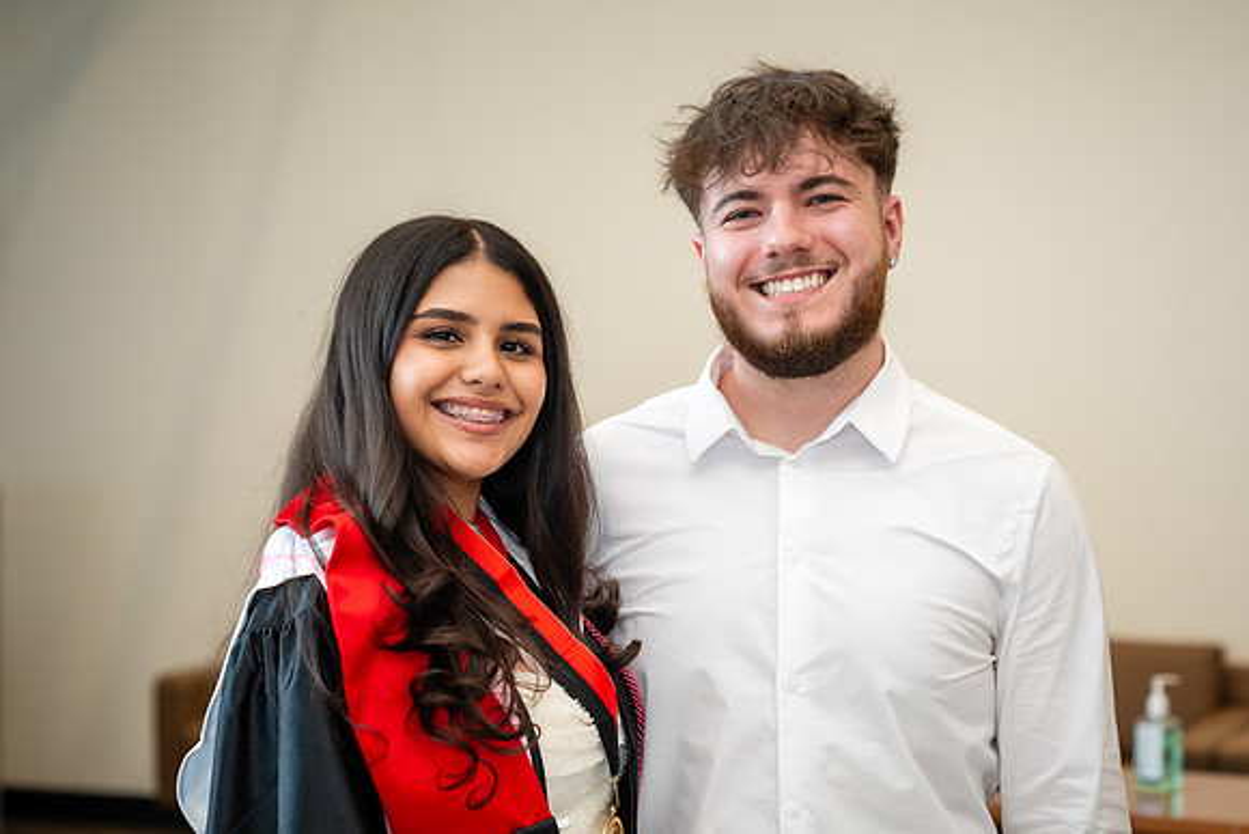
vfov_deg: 14.9
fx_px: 3175
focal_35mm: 92
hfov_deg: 22.3
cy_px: 484
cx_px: 623
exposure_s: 1/160
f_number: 2.8
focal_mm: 70
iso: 320
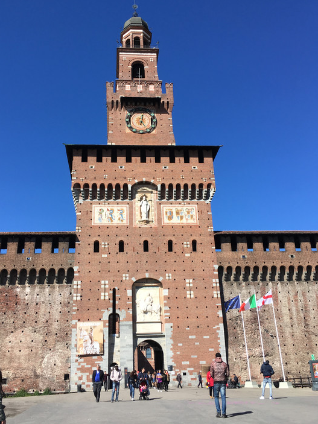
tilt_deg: +23.8
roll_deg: +3.2
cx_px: 143
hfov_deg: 42.9
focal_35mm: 33
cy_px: 210
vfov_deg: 55.4
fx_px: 404
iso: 25
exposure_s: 1/1350
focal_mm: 4.15
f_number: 2.2
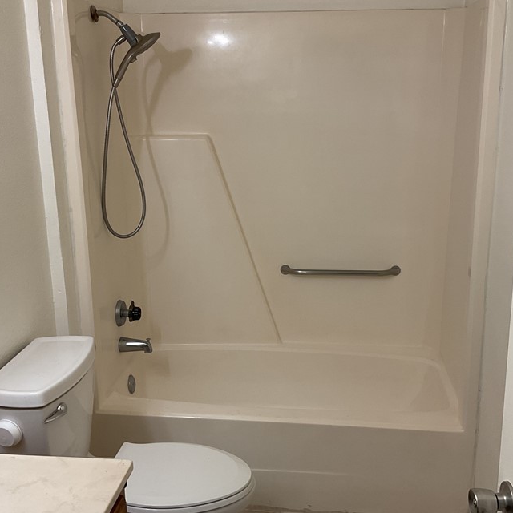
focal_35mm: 41
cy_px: 256
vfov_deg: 40.9
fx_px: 687
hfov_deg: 40.9
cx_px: 261
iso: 40
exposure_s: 1/60
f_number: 1.8
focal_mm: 3
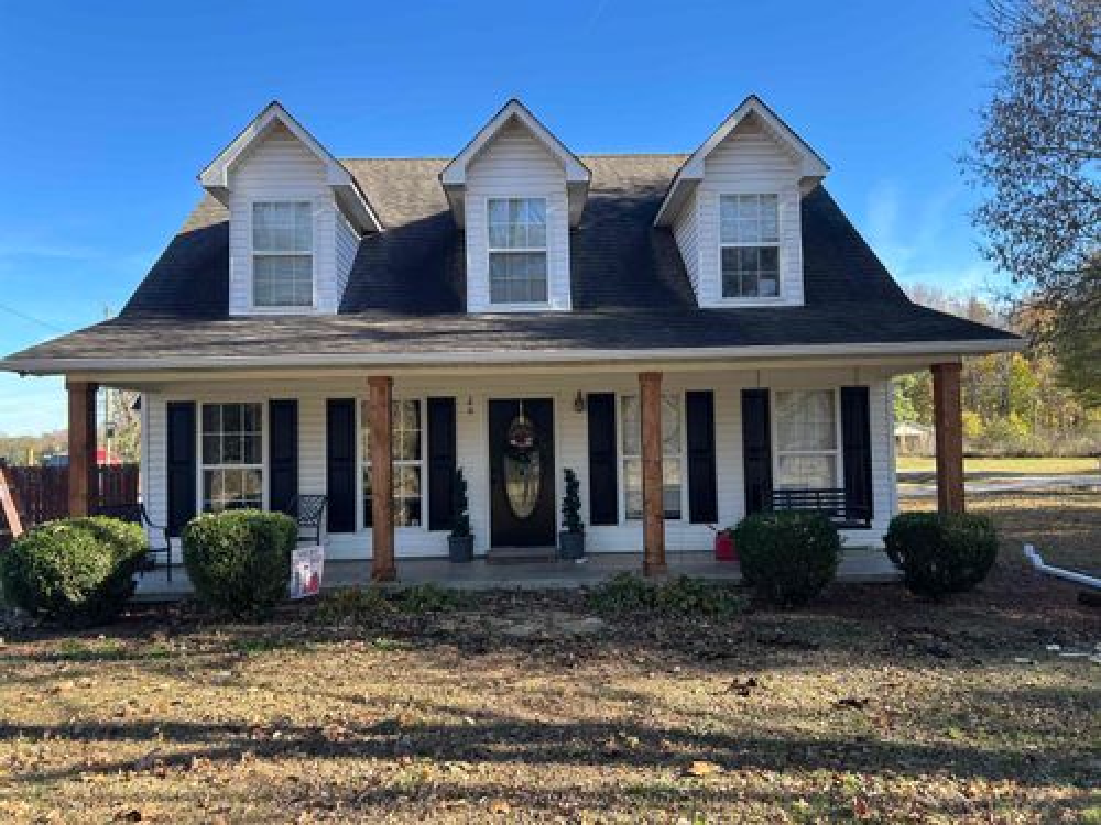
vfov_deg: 53.1
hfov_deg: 67.3
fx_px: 827
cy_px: 412
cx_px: 550
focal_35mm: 26
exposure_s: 1/808
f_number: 1.5
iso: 50
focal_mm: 5.7
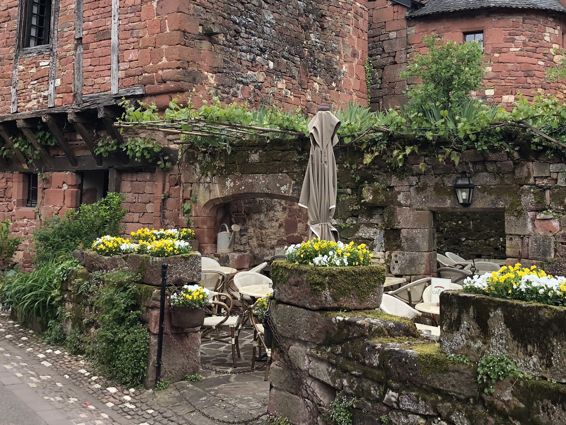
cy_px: 122
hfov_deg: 42.0
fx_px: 736
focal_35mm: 45
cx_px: 307
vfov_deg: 31.8
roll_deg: -0.5
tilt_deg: +8.8
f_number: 1.8
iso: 20
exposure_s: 1/615
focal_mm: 4
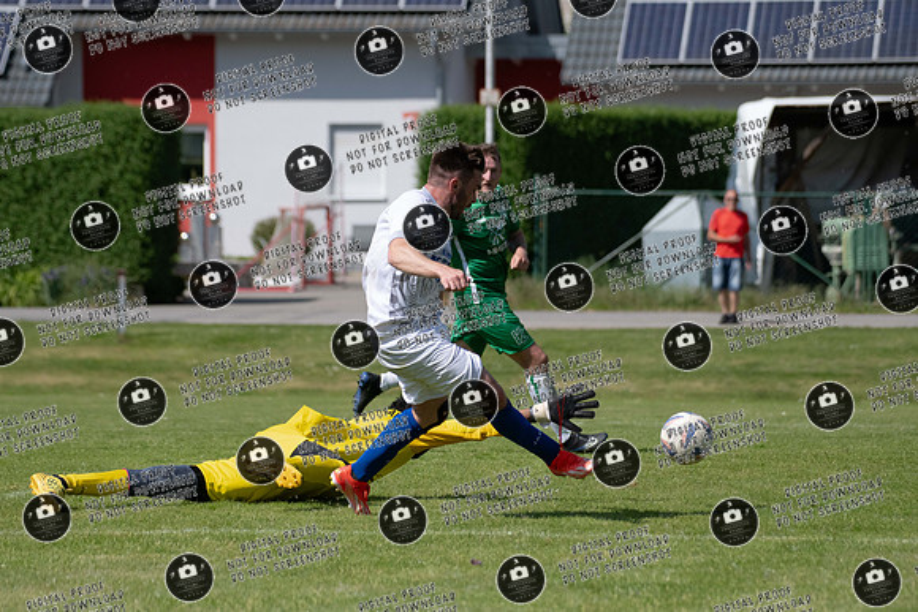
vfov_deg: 6.5
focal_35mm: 210
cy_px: 304
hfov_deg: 9.8
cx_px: 474
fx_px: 5363
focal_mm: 200
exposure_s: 1/8000
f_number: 5.6
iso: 1250
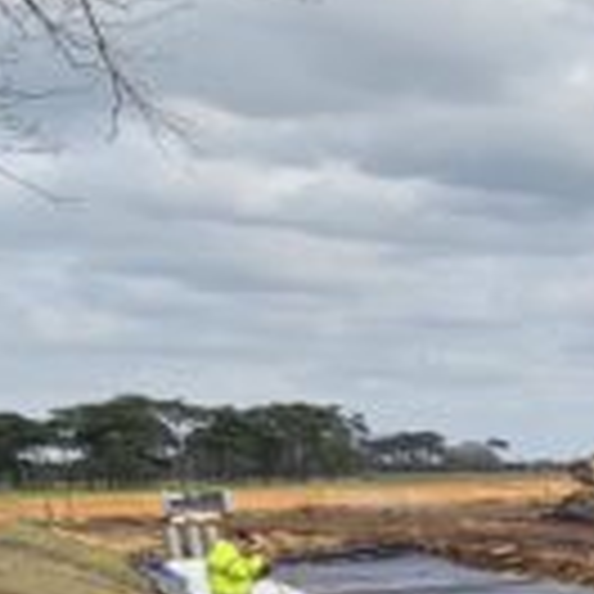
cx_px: 1458
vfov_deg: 23.0
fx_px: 1301
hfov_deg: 14.7
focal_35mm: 67
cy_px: 760
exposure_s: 1/1962
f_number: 2.2
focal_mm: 2.2
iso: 50
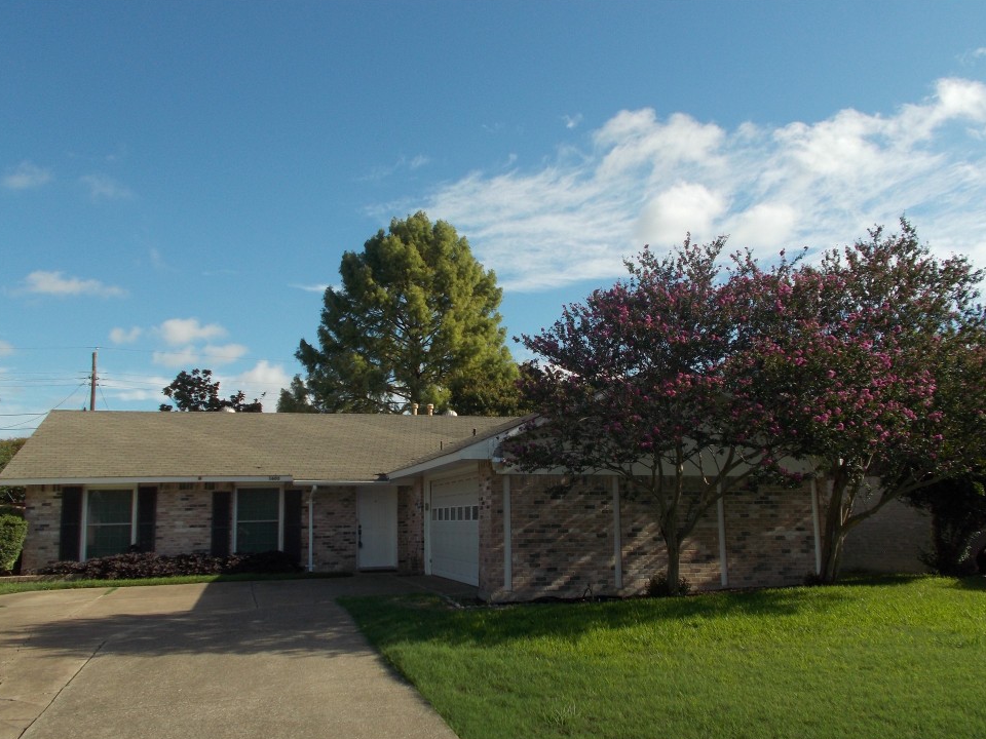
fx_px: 911
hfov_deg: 56.8
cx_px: 486
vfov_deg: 44.1
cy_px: 389
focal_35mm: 32
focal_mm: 5.3
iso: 80
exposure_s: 1/125
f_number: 8.6
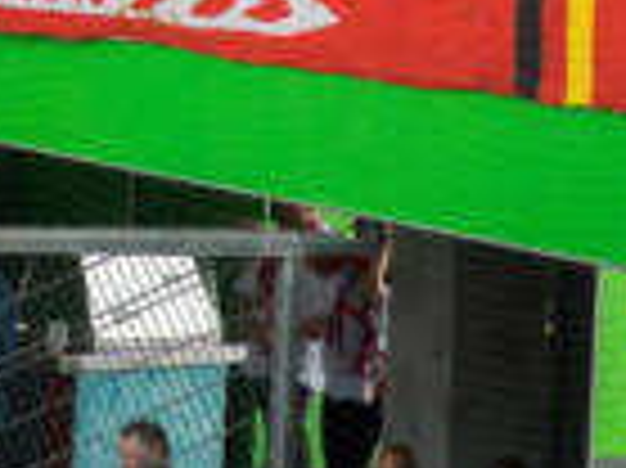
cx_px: -63
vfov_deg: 1.0
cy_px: -268
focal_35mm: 1547
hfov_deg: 1.3
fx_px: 27952
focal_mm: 163.85
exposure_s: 1/800
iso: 800
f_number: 4
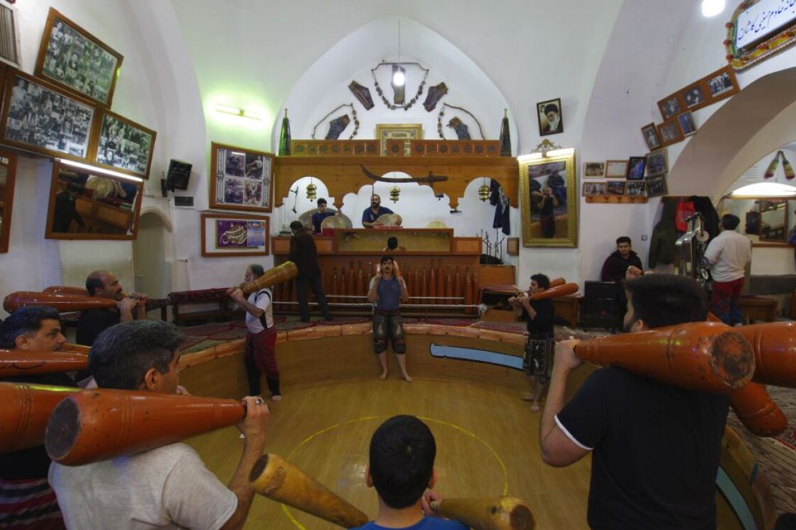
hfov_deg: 96.7
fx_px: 354
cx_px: 397
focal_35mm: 16
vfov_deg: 73.7
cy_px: 267
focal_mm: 10
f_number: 4
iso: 400
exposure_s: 1/40
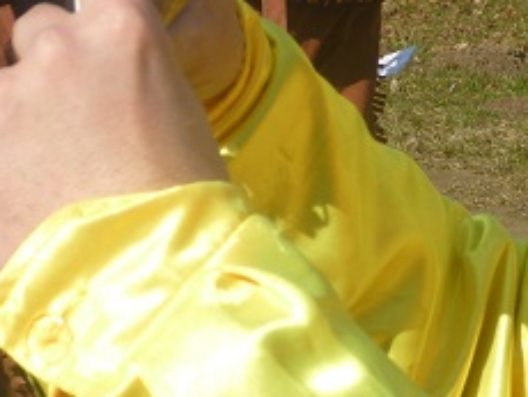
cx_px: 572
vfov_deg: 8.6
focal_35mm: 172
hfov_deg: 11.3
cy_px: 80
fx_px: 2626
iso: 80
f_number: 5.3
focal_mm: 11.7
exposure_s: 1/320
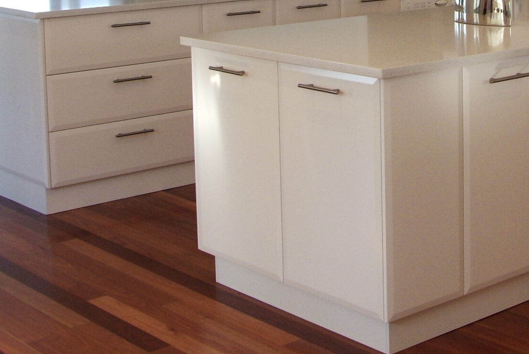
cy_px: -17
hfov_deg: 25.6
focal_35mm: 76
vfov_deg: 17.5
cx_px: 500
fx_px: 1118
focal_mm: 22
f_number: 6.7
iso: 800
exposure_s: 1/90
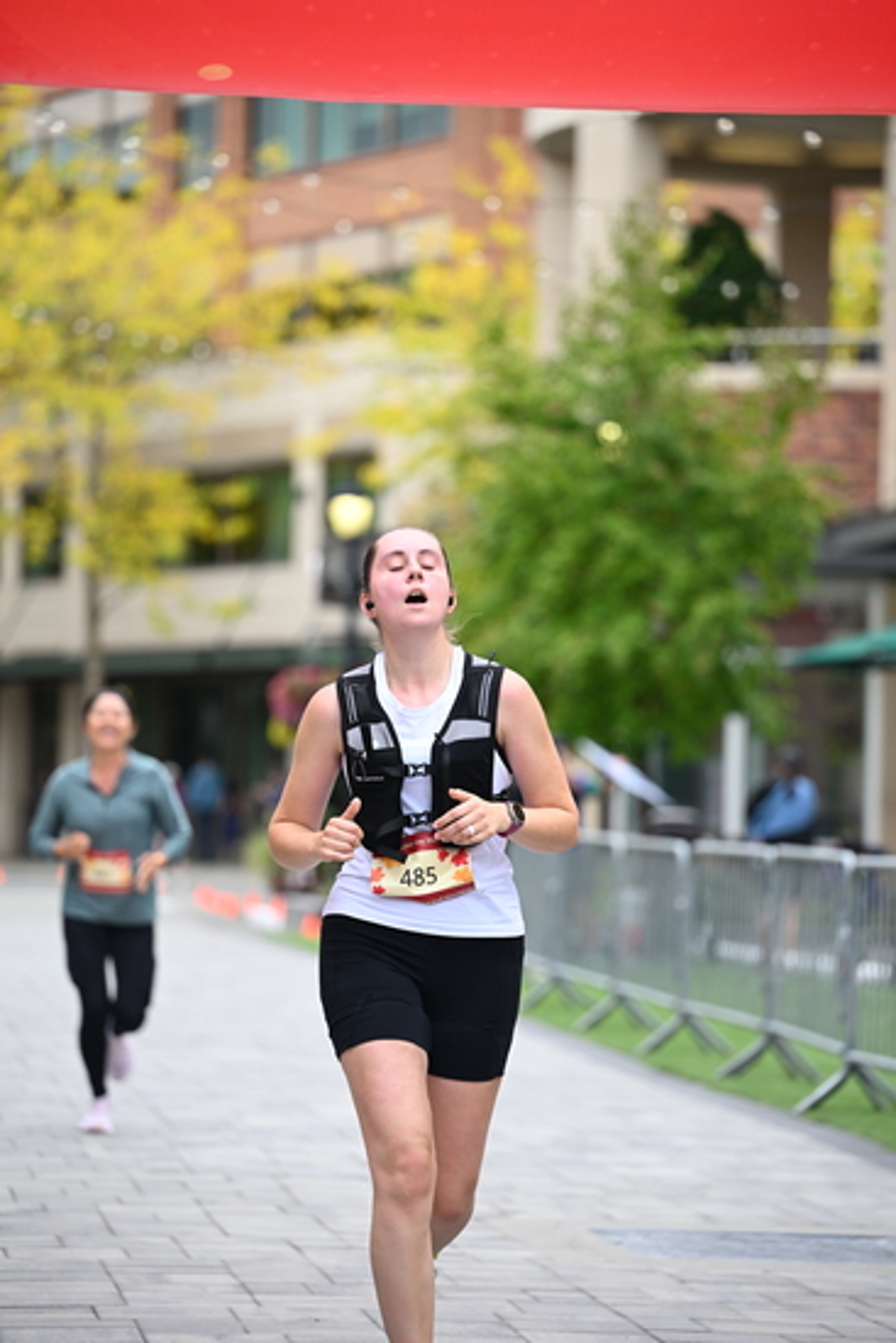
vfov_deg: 15.8
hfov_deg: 10.6
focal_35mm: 130
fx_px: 4850
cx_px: 448
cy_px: 672
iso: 640
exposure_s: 1/2000
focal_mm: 130
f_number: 2.8
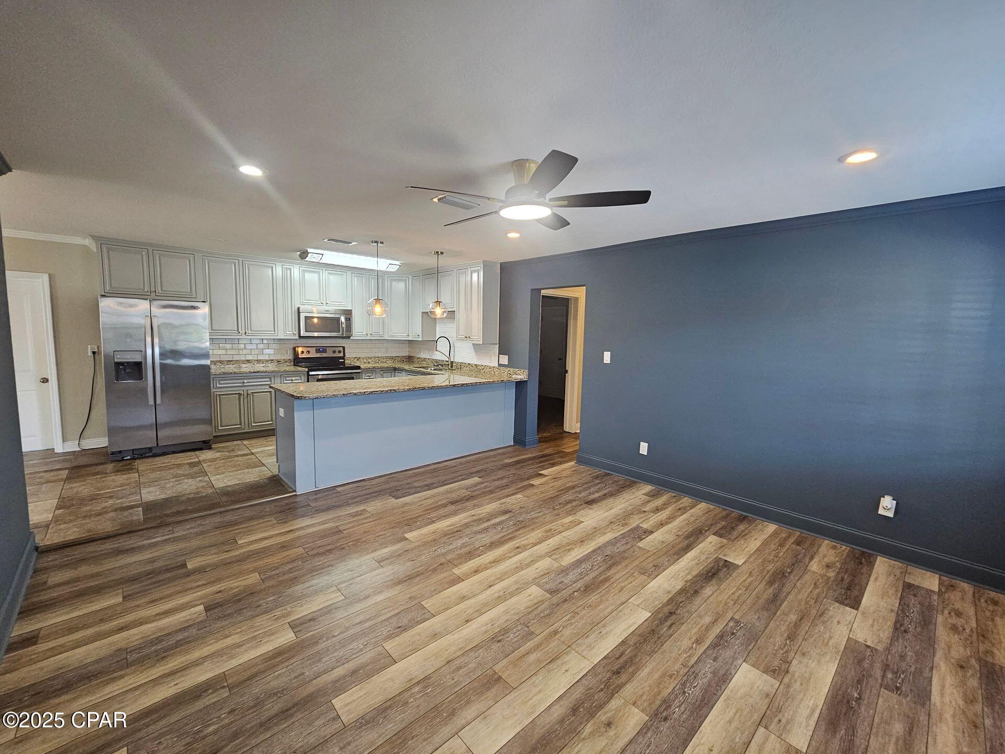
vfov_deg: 89.9
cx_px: 502
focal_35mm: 13
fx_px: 377
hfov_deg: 106.2
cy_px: 377
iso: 250
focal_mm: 2.2
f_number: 2.2
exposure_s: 1/60
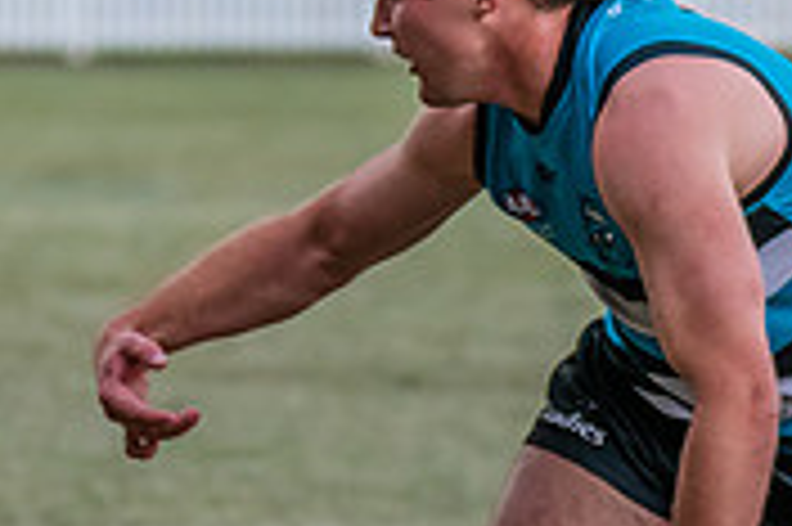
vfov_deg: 1.6
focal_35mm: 849
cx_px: 502
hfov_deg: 2.4
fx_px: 18660
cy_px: 603
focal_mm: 220
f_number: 5.3
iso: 2200
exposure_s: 1/2000
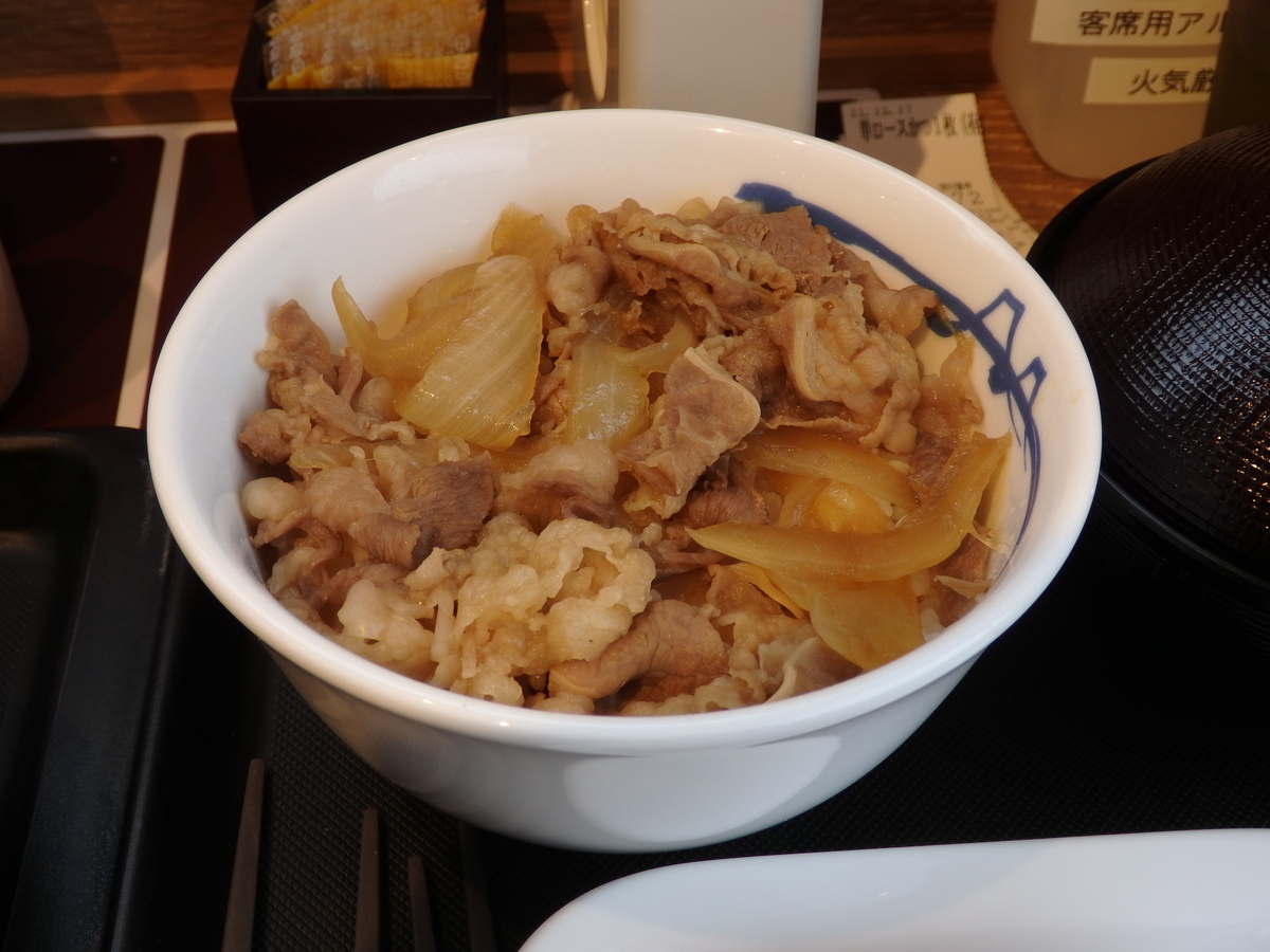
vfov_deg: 32.2
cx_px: 635
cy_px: 476
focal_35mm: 45
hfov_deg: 42.1
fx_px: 1651
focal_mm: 8
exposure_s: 1/50
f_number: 3.8
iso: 125
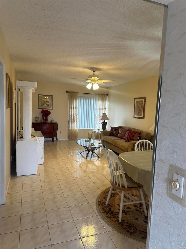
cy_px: 124
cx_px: 93
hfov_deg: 56.8
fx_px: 172
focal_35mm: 24
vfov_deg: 71.6
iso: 200
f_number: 1.78
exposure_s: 1/120
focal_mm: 6.86
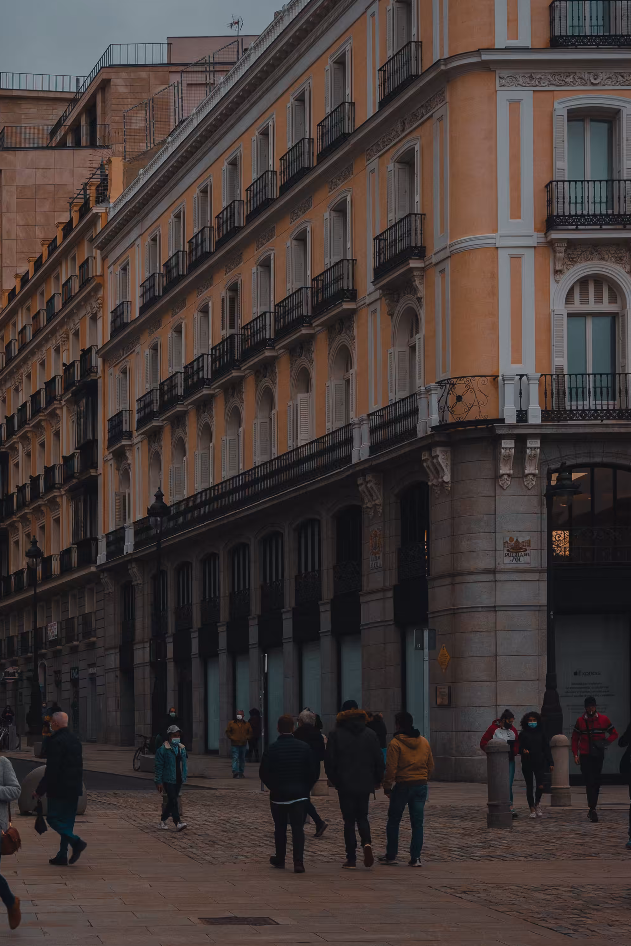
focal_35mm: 70
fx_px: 1840
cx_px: 1
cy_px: 599
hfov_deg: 18.9
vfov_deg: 28.7
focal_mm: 35
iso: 400
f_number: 5.6
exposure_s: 1/160
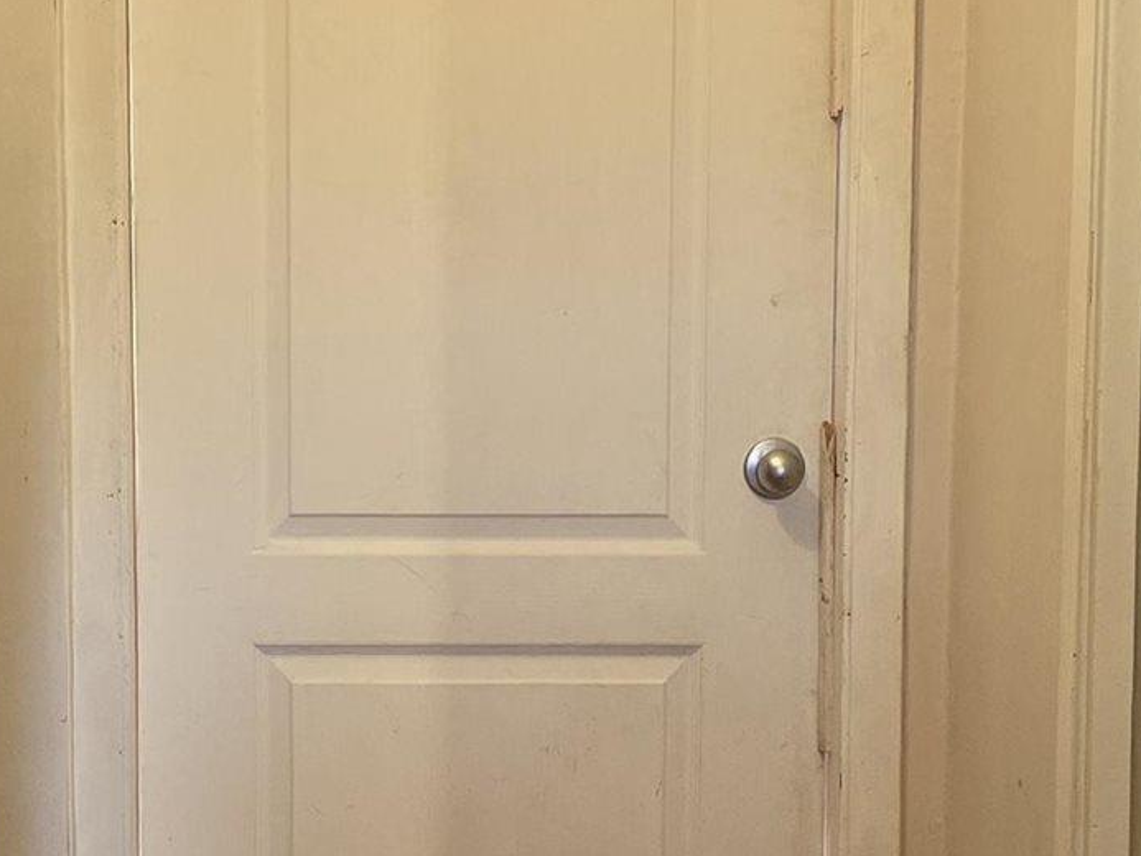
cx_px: 426
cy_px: 728
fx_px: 3363
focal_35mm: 102
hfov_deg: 19.2
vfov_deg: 14.4
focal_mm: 6.3
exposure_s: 1/120
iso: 800
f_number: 1.7
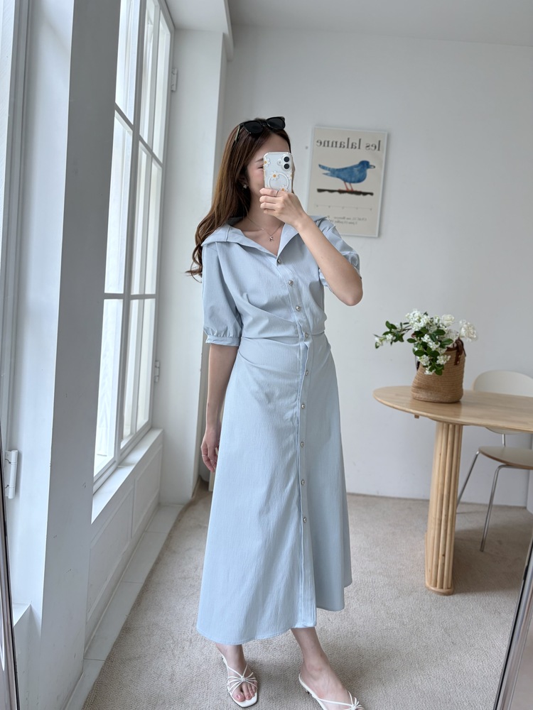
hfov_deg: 53.1
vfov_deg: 67.3
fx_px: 534
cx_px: 266
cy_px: 355
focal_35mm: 26
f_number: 1.6
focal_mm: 5.96
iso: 50
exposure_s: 1/127
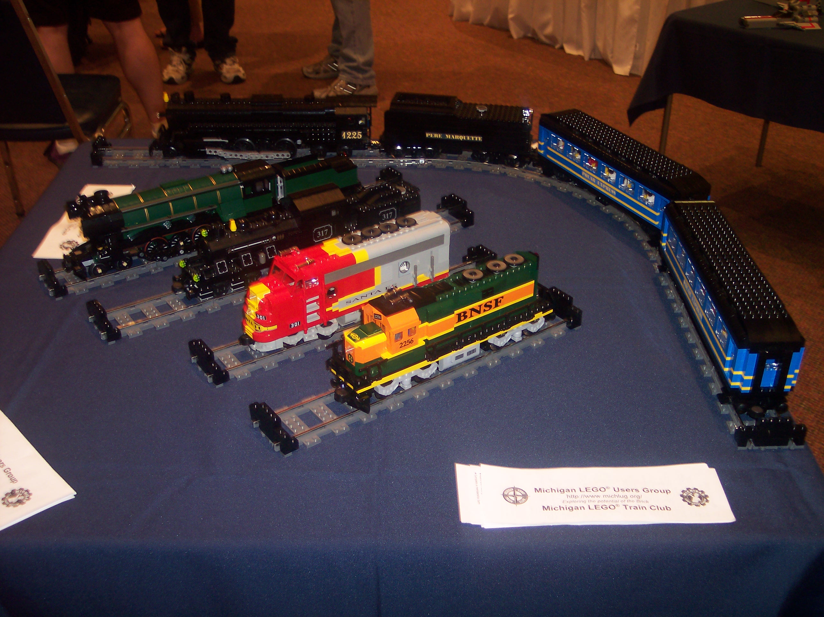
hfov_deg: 49.0
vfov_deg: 37.7
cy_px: 308
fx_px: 904
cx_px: 412
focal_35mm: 38
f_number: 2.8
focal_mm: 8
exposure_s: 1/30
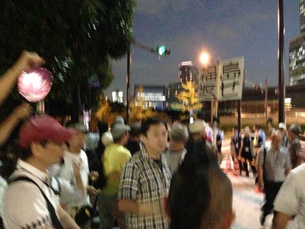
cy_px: 114
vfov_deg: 43.0
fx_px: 291
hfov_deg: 55.3
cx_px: 152
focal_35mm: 33
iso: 2500
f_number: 2.4
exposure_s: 1/15
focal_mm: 4.13
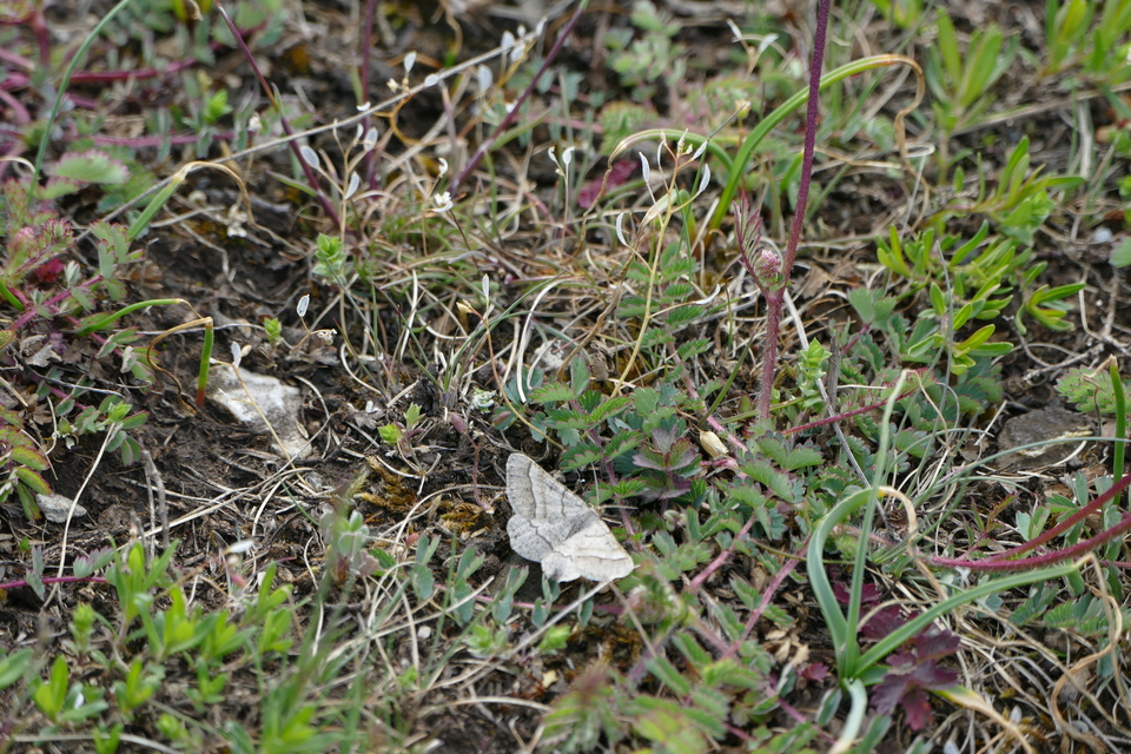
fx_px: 11058
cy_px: 377
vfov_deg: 3.9
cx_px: 566
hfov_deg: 5.9
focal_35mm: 352
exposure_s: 1/400
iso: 125
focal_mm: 128.25
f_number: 4
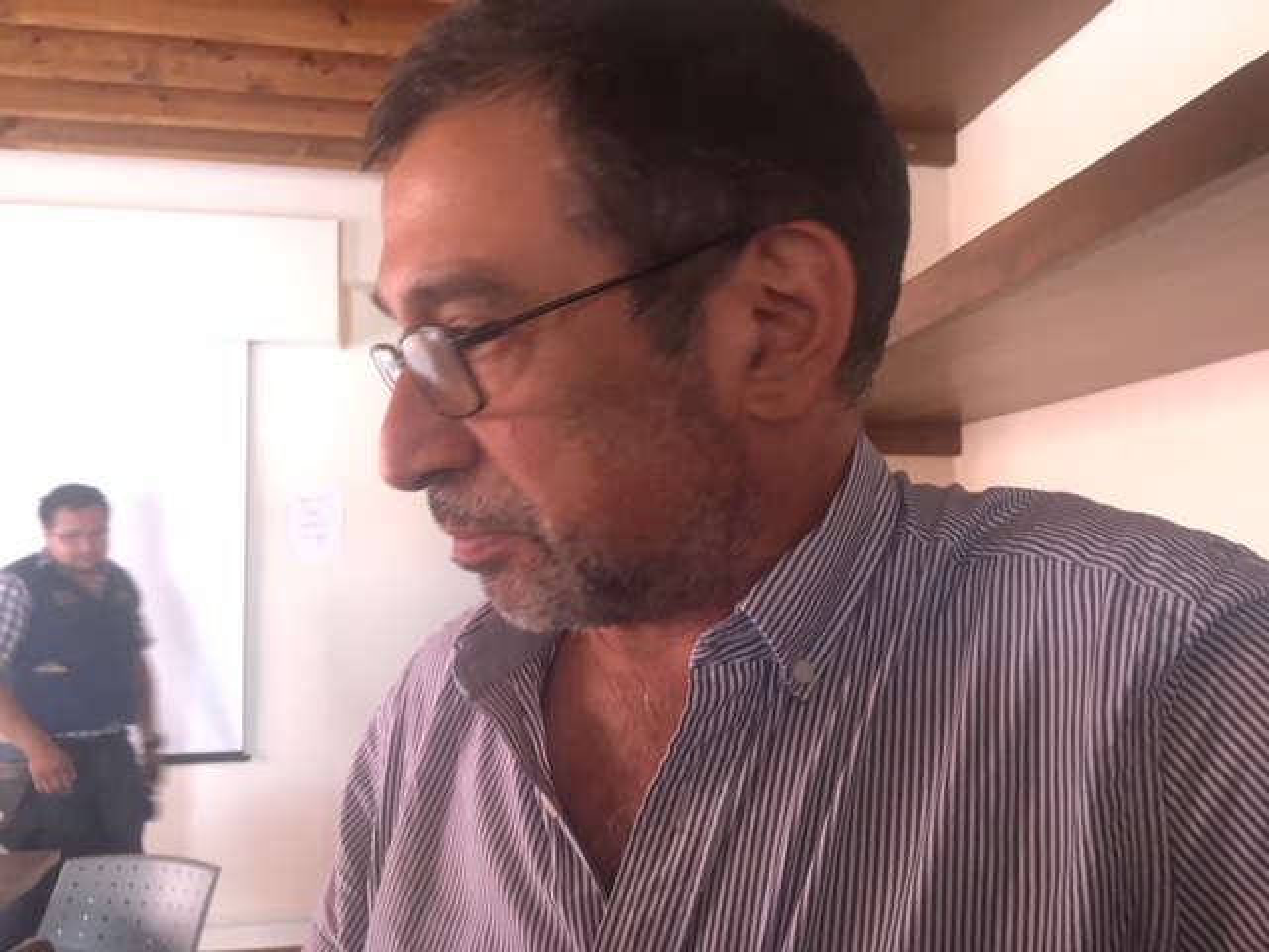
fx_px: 1063
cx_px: 634
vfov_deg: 48.2
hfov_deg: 61.7
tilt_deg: +4.1
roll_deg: -0.3
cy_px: 476
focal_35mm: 29
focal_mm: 4.15
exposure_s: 1/15
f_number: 2.2
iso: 200
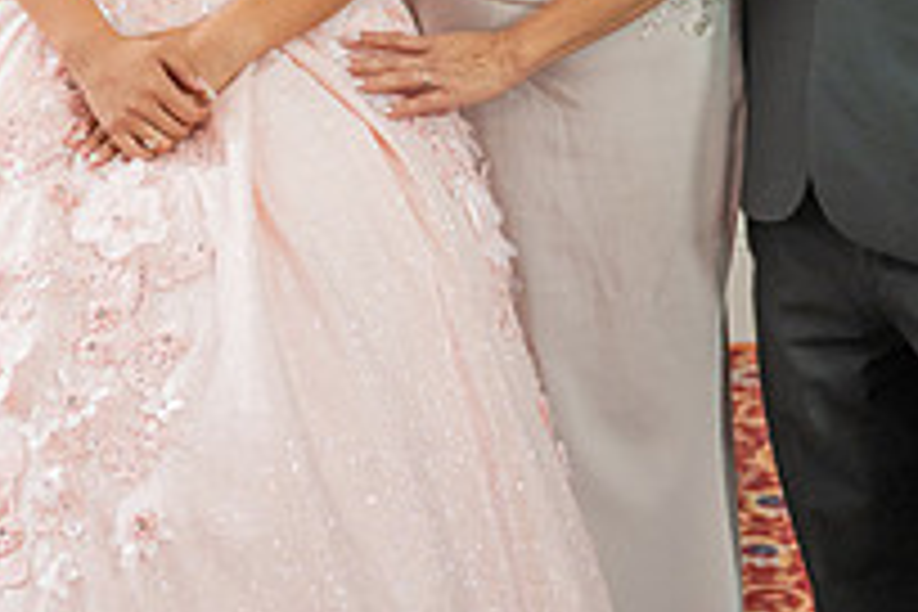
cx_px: 182
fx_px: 2754
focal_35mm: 108
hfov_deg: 18.7
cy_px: -120
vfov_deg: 12.4
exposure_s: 1/100
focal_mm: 32
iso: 400
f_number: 2.8
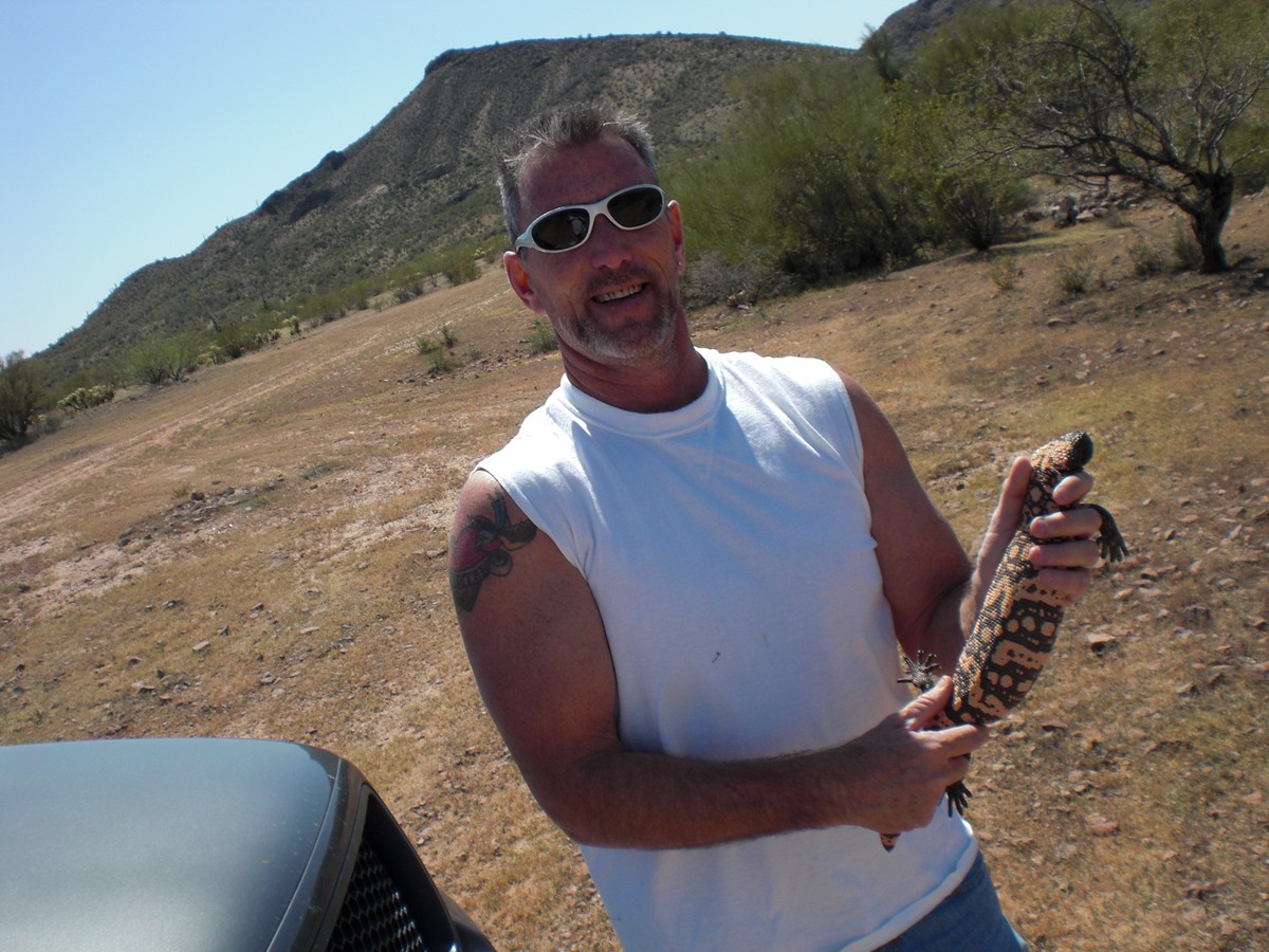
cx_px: 634
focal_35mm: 38
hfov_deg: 49.0
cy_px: 476
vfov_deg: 37.7
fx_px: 1393
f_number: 5.6
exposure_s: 1/400
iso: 64
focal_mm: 6.3
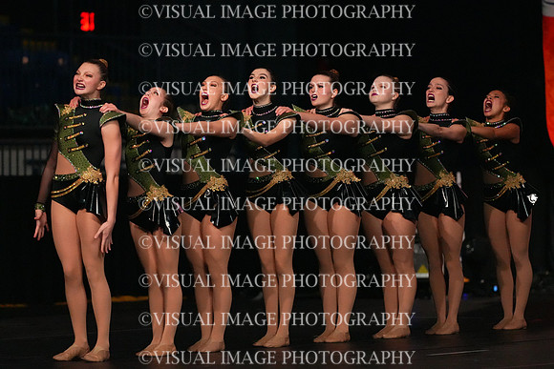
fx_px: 4618
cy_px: 184
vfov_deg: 4.6
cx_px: 277
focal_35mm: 300
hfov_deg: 6.9
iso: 16000
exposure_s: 1/1250
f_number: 3.5
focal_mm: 300
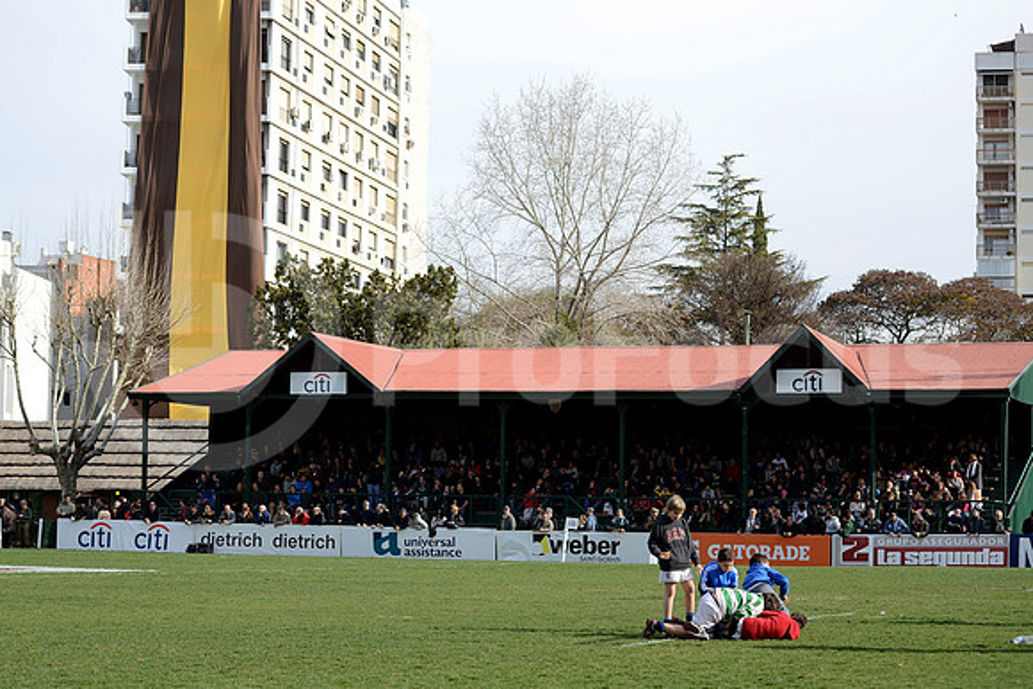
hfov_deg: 20.0
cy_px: 344
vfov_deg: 13.4
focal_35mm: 102
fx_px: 2927
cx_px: 516
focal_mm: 102
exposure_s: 1/1250
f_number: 2.8
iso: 250
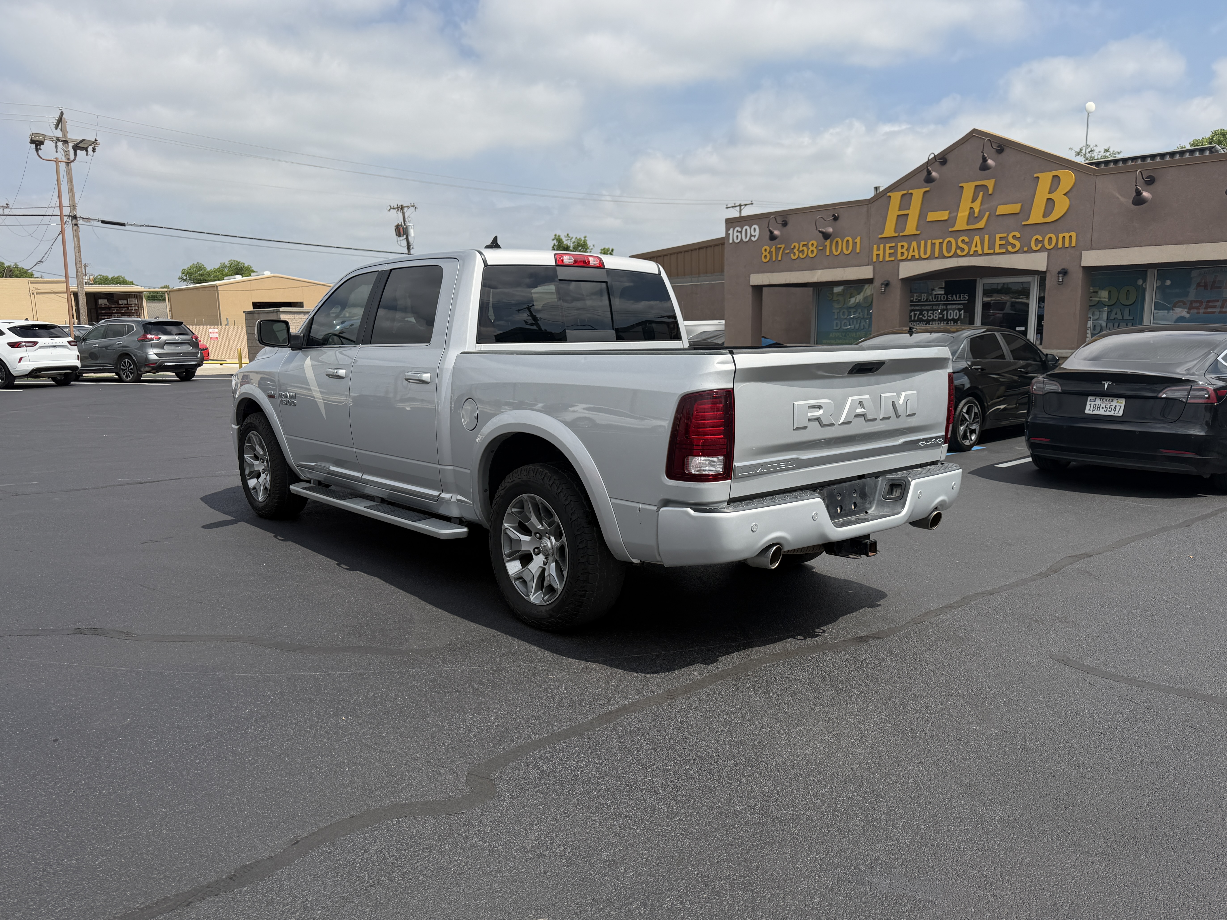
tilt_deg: -9.4
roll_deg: +1.9
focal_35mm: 25
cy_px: 476
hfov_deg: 69.4
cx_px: 621
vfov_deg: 54.9
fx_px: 886
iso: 80
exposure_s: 1/5319
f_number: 1.78
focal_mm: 6.76
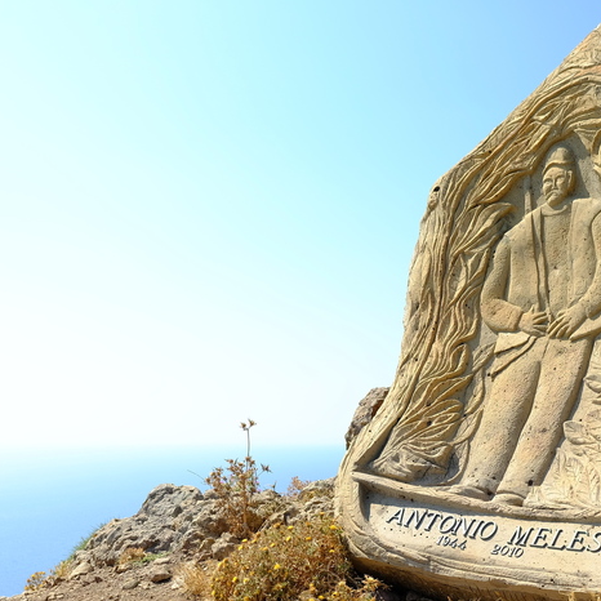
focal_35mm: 51
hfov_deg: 33.4
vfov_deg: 33.4
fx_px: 1002
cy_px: 308
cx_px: 326
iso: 200
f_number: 4
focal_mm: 23
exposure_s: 1/400
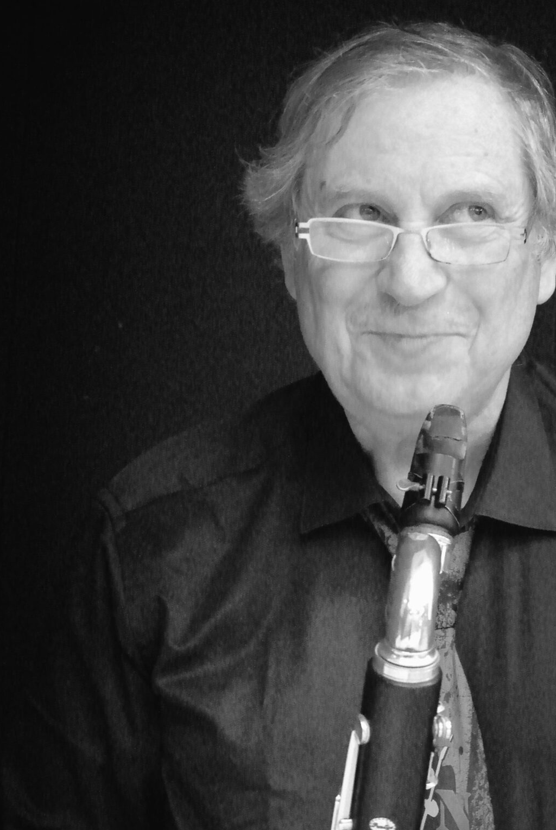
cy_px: 523
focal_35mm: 144
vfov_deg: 14.2
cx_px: 450
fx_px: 3325
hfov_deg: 9.5
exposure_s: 1/50
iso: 6400
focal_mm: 31.9
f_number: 3.8
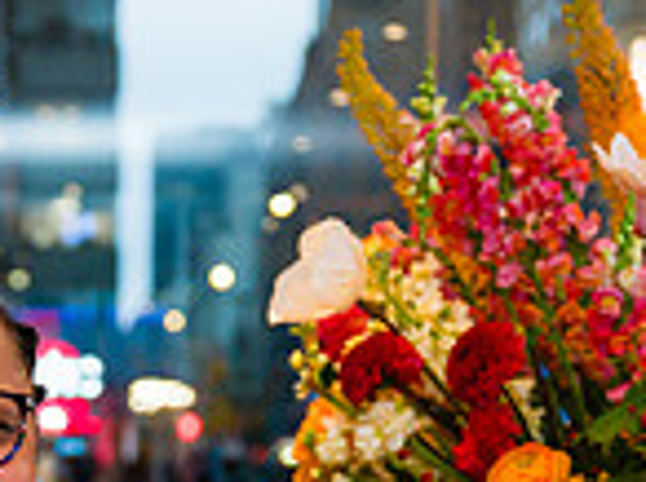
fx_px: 2925
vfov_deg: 9.2
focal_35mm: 157
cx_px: -84
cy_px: 738
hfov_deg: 12.4
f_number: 3.2
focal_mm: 41
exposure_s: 1/160
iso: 800
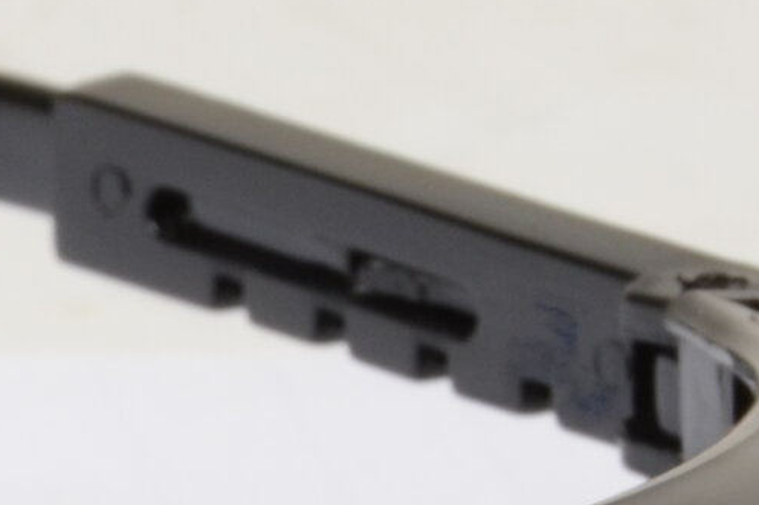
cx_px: -707
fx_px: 20001
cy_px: 1034
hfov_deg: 2.2
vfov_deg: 1.4
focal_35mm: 949
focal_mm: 105
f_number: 22
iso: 400
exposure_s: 1/125
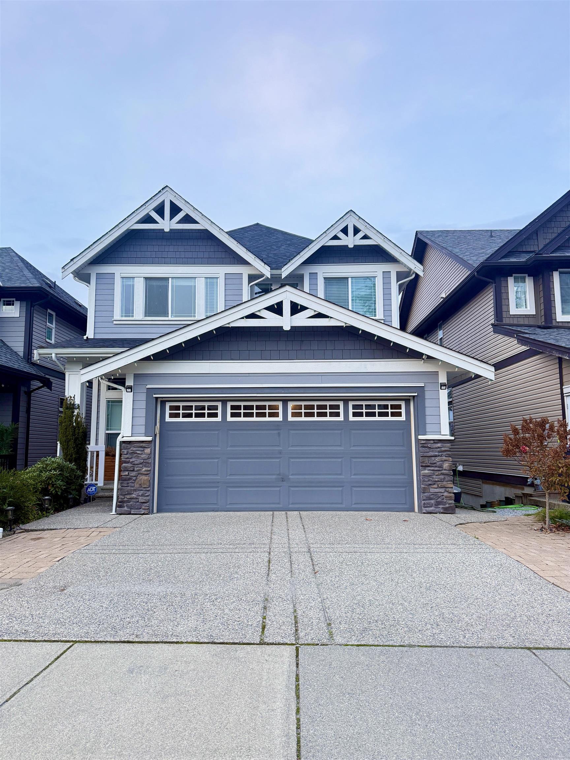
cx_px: 285
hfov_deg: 56.8
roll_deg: -0.3
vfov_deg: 71.6
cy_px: 380
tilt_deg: +7.3
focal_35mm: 24
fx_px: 527
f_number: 1.78
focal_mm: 6.76
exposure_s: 1/97
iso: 200
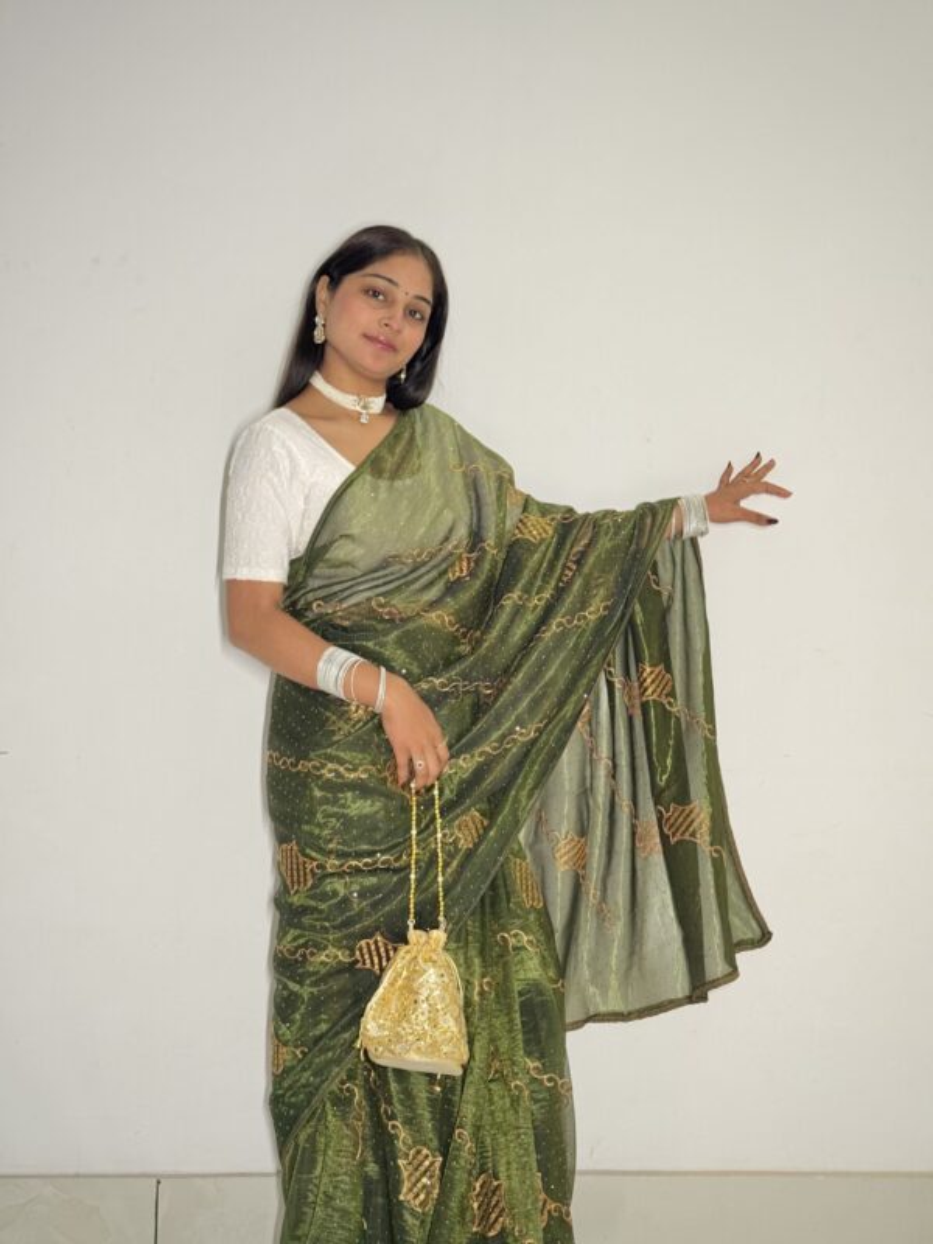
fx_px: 1725
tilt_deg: +3.7
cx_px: 466
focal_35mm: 48
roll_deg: +0.4
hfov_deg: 30.3
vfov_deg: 39.7
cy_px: 622
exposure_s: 1/50
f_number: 1.78
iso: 160
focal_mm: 6.76
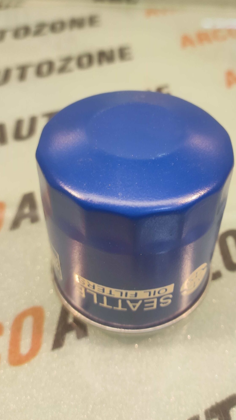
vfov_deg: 76.2
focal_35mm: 24
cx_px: 145
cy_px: 198
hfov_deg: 47.3
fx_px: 267
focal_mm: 4.74
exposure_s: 1/33
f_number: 1.79
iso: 202
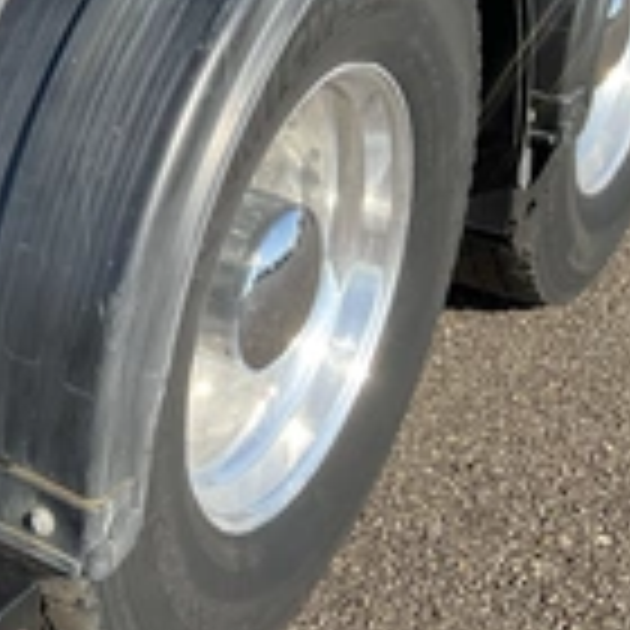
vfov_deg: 23.2
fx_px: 1503
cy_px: 104
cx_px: -180
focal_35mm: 73
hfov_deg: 21.5
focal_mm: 3
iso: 25
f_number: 1.8
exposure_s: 1/635
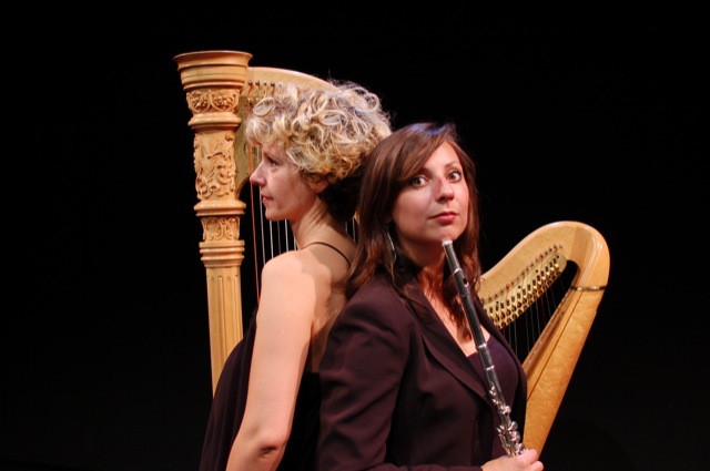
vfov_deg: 25.7
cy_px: 236
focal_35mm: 52
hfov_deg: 37.9
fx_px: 1034
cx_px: 355
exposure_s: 1/50
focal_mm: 35
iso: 400
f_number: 4
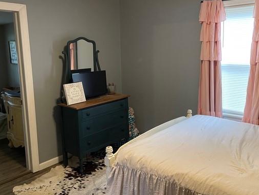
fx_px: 247
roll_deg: +0.5
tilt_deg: -8.8
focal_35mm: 33
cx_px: 156
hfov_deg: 54.9
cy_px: 82
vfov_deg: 42.8
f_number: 1.6
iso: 250
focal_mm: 5.1
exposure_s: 1/60
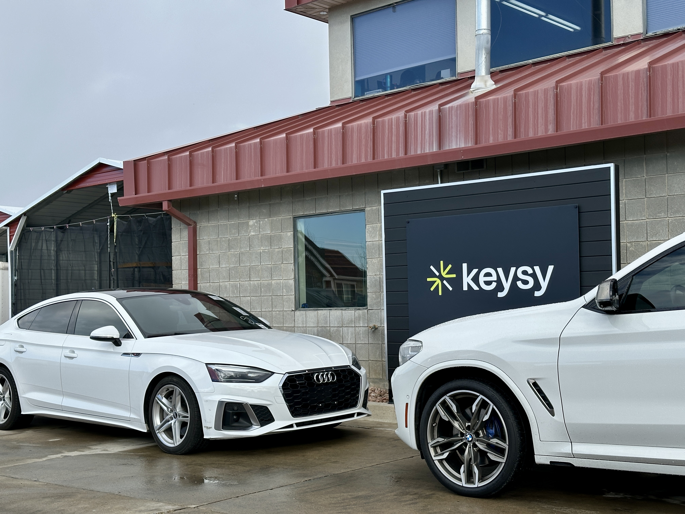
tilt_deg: +1.8
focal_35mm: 48
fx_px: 950
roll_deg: +1.9
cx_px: 342
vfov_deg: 30.3
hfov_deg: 39.7
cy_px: 257
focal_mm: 6.86
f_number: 1.78
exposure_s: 1/1992
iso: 64
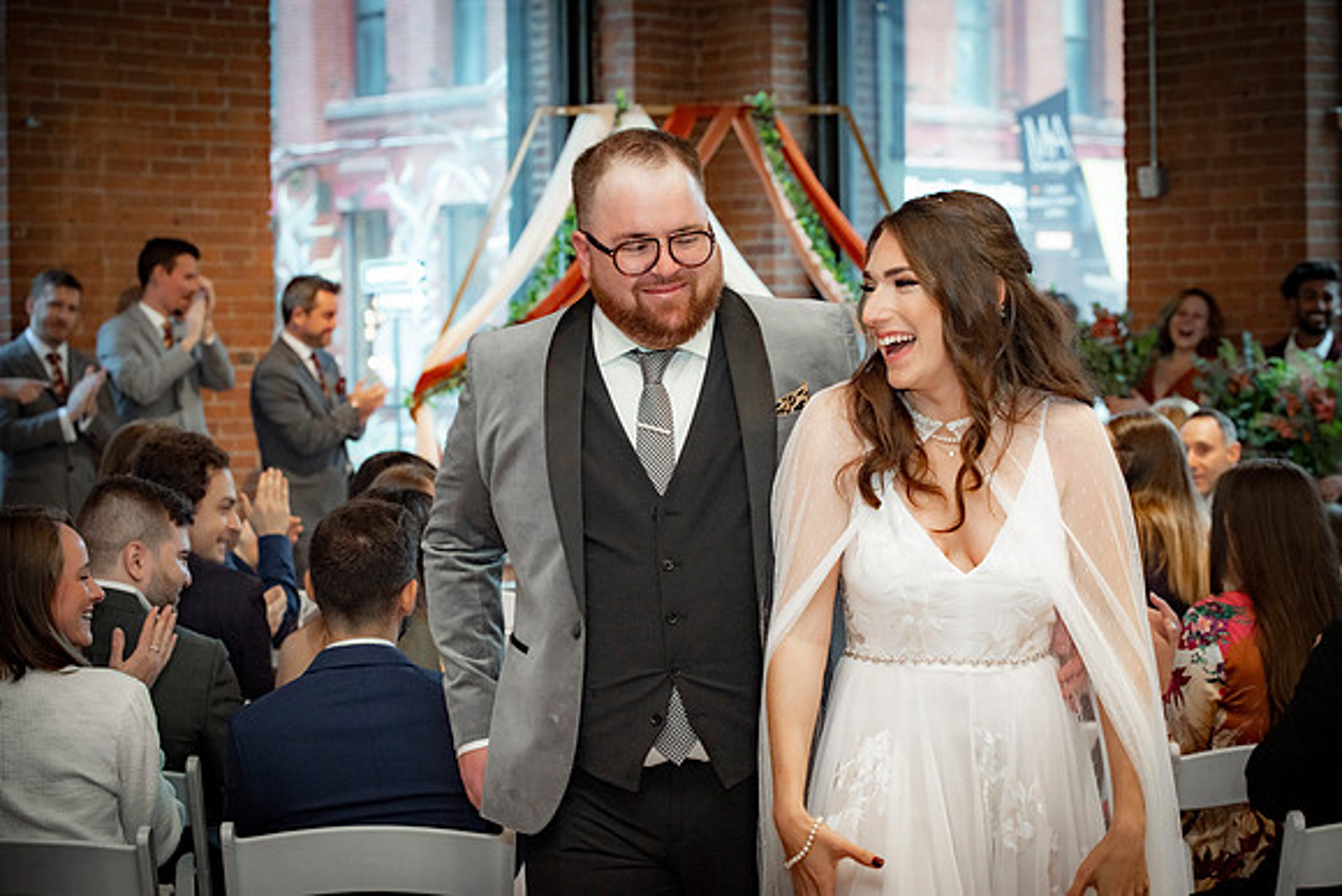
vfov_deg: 19.5
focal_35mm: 70
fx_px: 2610
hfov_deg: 28.8
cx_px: 671
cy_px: 448
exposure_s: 1/125
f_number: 5
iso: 800
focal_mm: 70
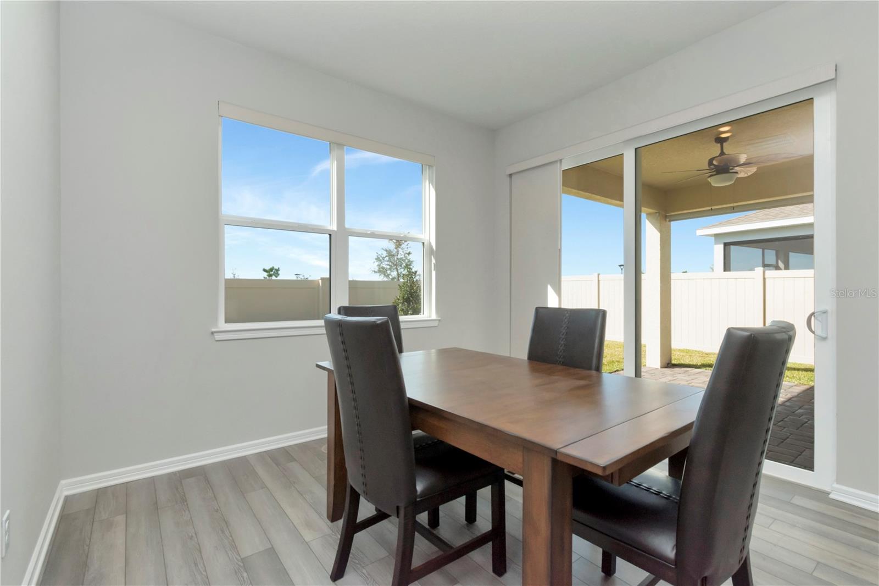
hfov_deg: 100.4
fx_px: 366
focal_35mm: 15
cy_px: 293
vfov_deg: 77.3
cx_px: 440
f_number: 14
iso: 800
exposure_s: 1/200
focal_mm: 10
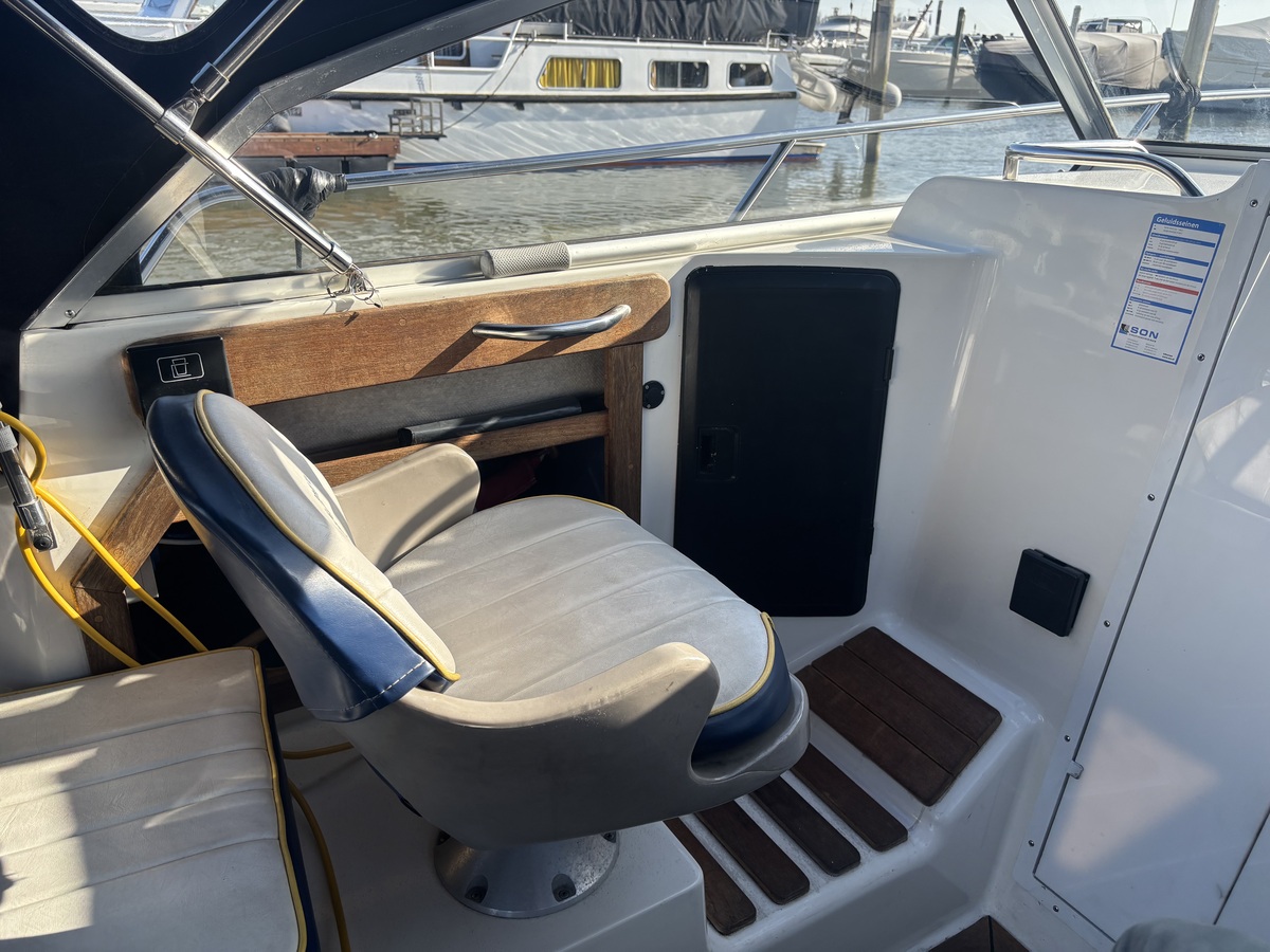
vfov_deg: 53.1
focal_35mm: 26
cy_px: 476
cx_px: 635
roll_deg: -2.5
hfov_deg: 67.3
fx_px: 954
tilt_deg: -23.5
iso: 50
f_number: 1.6
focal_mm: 5.96
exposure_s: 1/1007
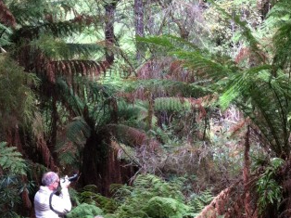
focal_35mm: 114
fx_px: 958
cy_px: -22
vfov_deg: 12.7
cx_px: 168
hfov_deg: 17.3
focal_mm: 3.85
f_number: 2.8
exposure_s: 1/120
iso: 80
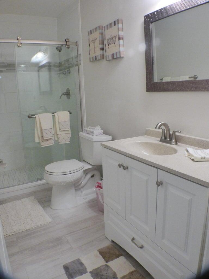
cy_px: 140
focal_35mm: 35
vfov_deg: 52.6
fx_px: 282
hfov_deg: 40.7
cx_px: 104
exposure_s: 1/30
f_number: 3.4
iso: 400
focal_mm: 6.18
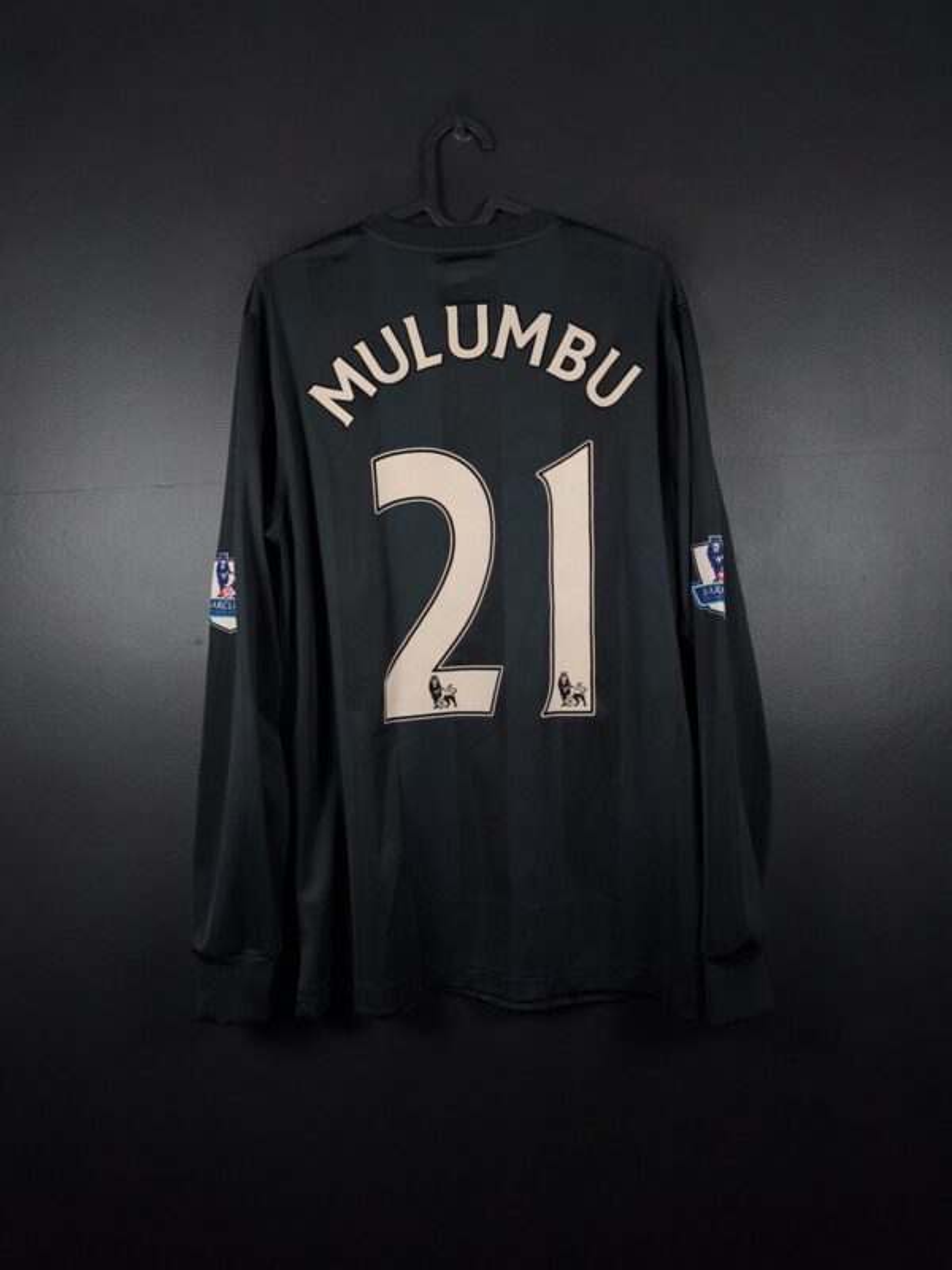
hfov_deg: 58.9
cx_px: 476
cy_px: 635
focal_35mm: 23
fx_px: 843
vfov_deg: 73.9
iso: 400
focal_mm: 6.57
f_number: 1.6
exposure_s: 1/200
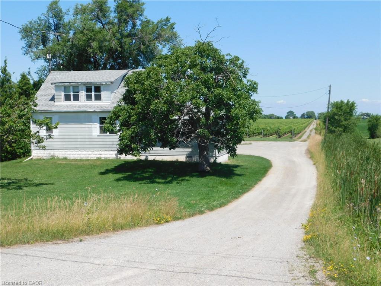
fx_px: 495
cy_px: 143
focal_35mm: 45
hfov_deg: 42.1
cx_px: 190
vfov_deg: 32.2
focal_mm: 8
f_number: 3.7
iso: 125
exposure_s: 1/1000
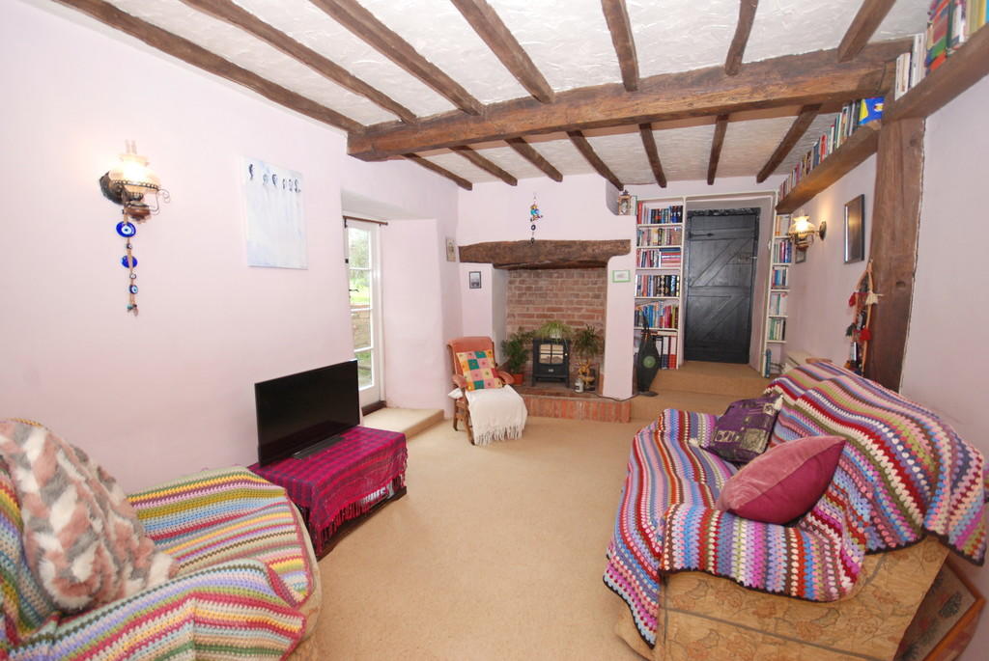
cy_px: 330
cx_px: 494
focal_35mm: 15
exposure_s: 1/60
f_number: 4
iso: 400
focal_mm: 10
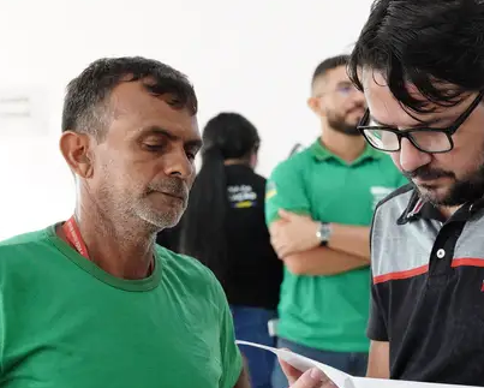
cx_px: 333
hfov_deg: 15.7
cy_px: 297
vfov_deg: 12.6
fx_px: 1749
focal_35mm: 122
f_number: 4
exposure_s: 1/160
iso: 4000
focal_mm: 40.7
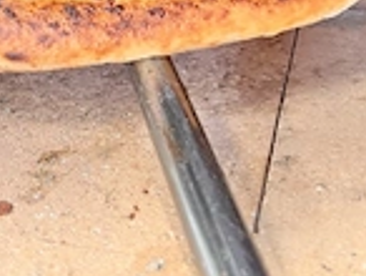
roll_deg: +3.6
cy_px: -23
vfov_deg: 19.9
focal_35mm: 71
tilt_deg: -17.5
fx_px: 752
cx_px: 125
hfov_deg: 27.2
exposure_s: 1/50
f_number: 1.5
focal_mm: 5.7
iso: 200
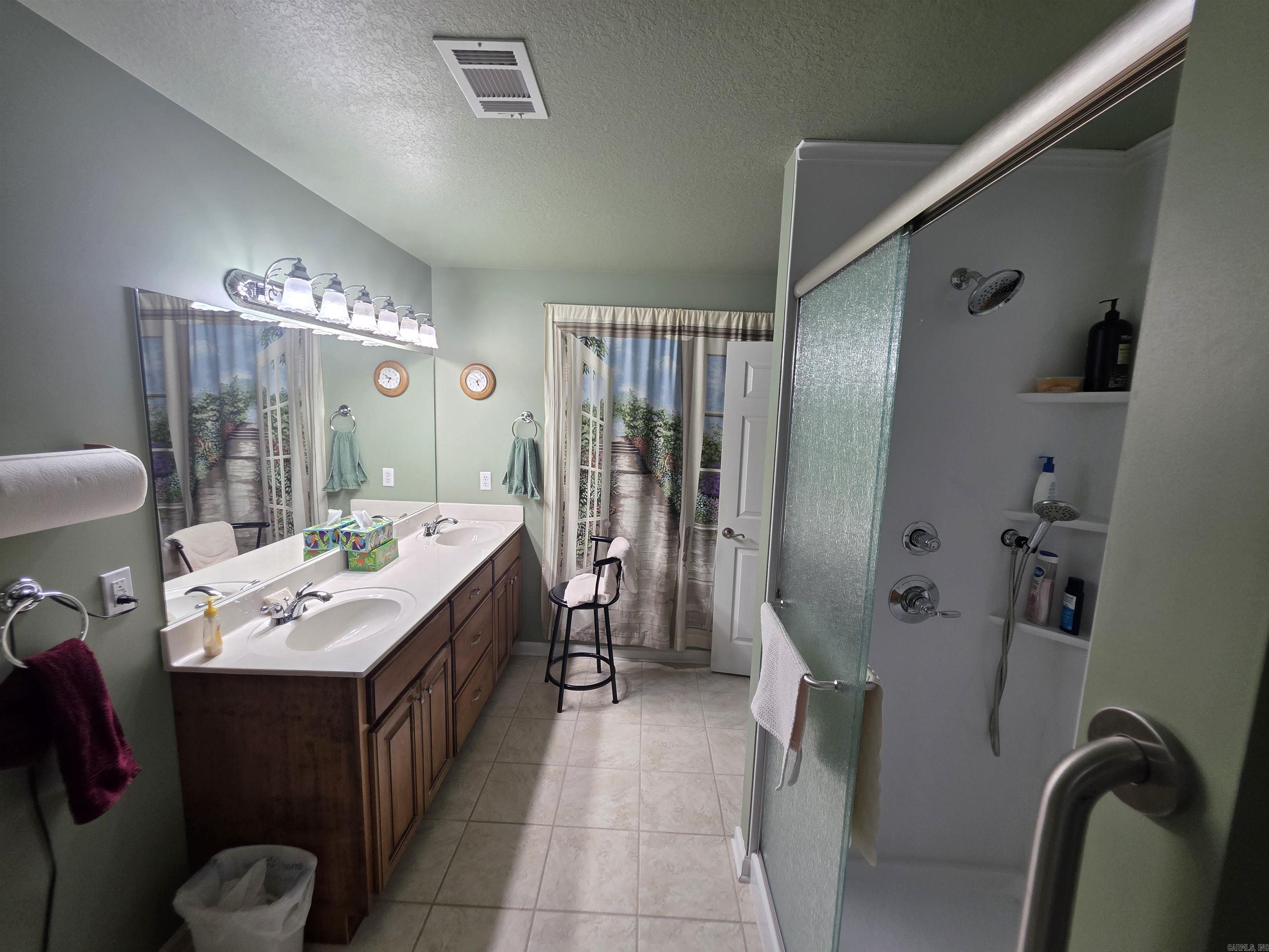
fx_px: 477
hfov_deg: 106.2
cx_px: 634
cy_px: 476
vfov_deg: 89.9
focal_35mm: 13
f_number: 1.9
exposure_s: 1/120
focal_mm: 2.2
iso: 125
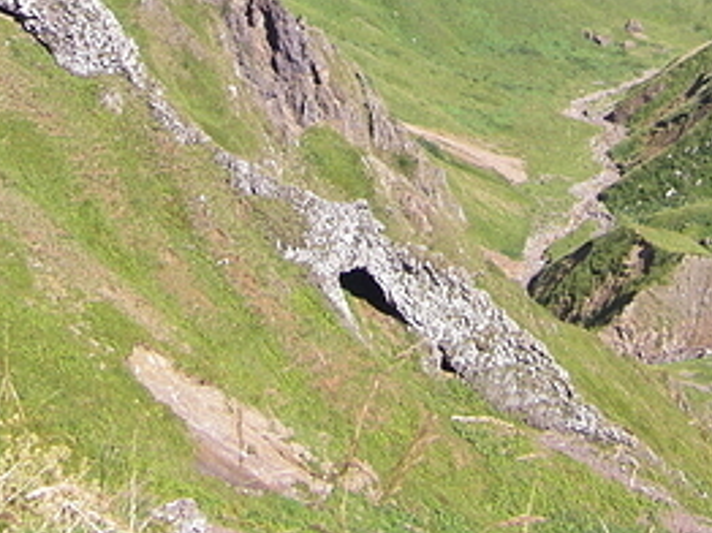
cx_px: 478
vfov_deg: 15.3
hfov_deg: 21.0
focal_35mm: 93
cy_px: -101
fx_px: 1911
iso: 80
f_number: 7
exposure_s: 1/125
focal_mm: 6.3
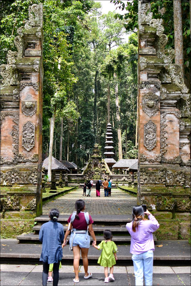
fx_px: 477
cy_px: 143
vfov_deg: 33.4
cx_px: 96
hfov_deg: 22.6
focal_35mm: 60
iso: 200
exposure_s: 1/250
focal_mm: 60
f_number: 6.3
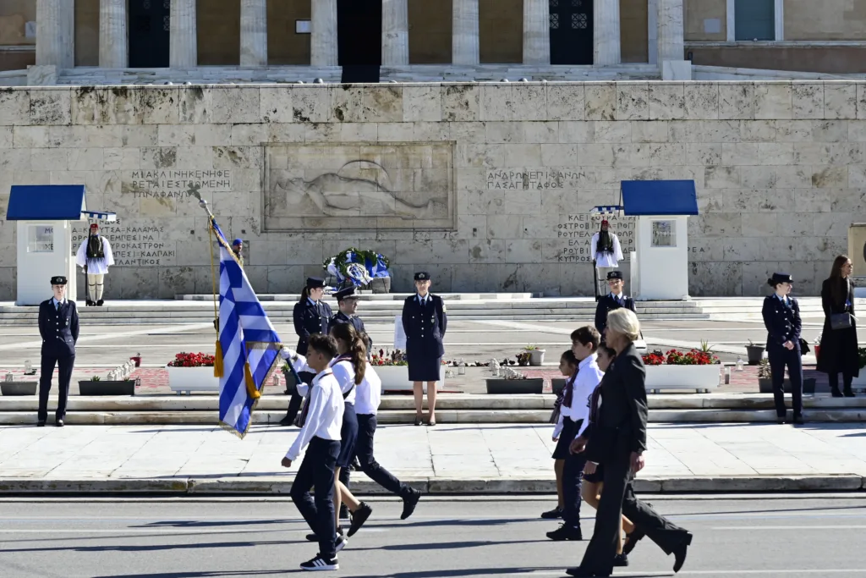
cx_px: 433
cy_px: 289
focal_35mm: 117
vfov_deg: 11.7
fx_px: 2815
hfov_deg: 17.5
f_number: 5.6
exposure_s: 1/800
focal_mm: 78
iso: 160
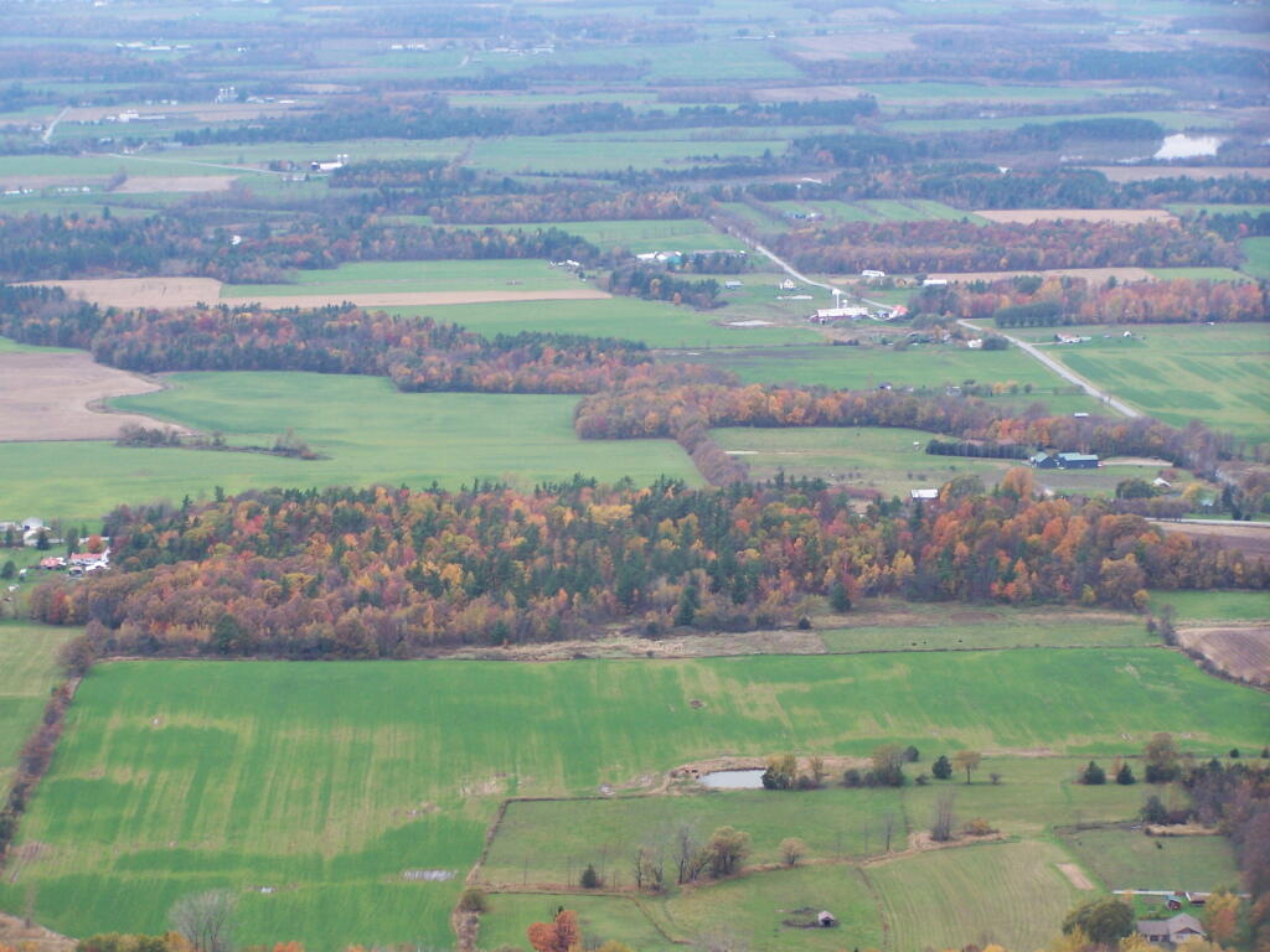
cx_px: 635
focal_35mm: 94
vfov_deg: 15.7
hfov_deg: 20.9
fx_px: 3449
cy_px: 476
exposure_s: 1/320
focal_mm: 15.6
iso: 80
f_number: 3.2
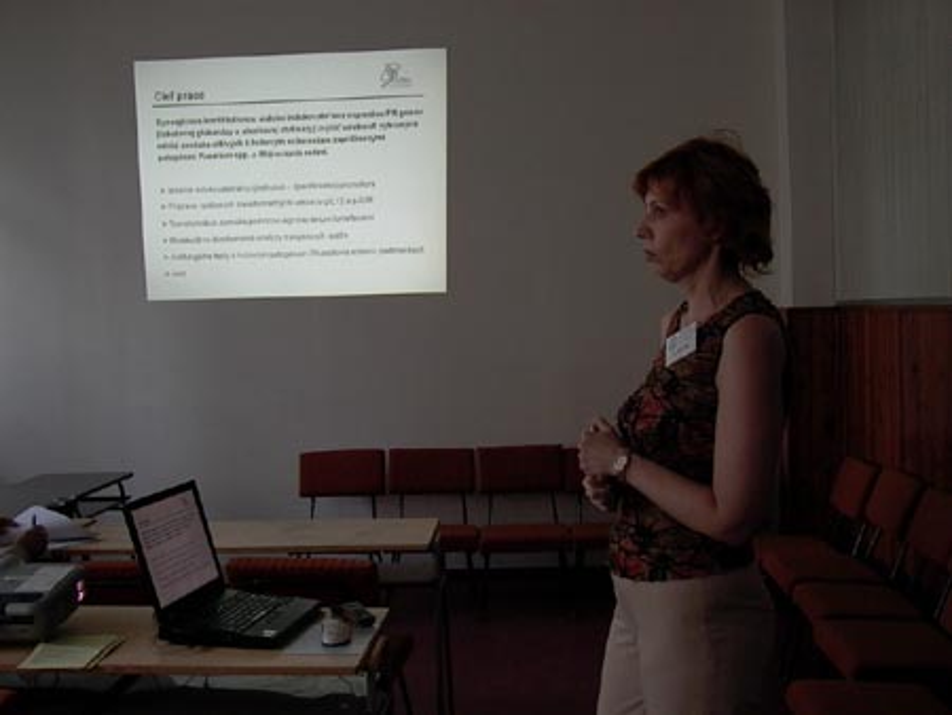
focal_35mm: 38
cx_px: 476
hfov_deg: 49.0
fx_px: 1046
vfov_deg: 37.8
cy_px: 358
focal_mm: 8.19
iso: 100
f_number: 2.13
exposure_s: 1/33.2
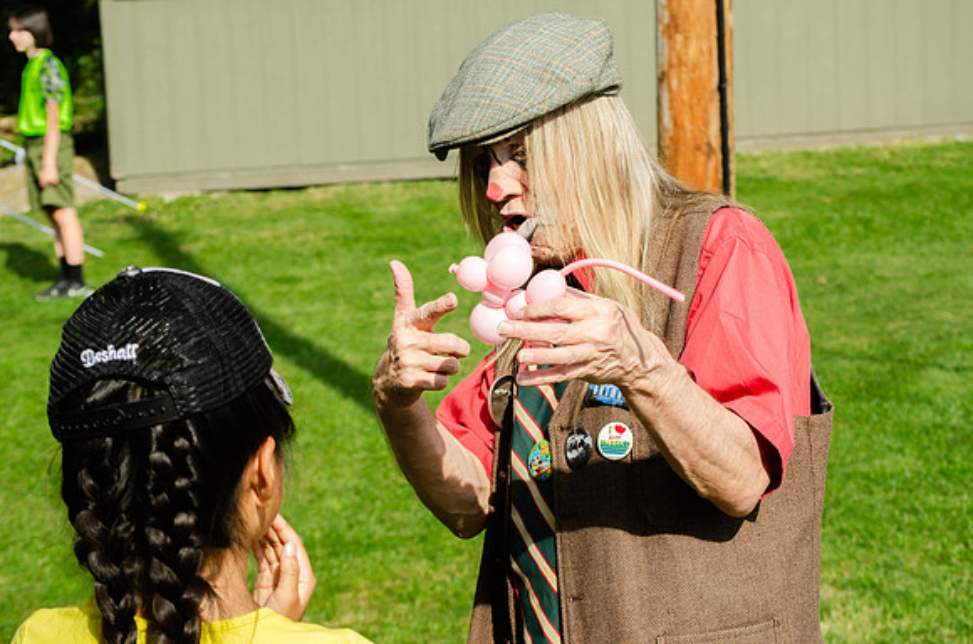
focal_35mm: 93
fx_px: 2508
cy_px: 322
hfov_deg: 22.0
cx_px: 486
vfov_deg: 14.6
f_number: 8
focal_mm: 62
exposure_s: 1/250
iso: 100
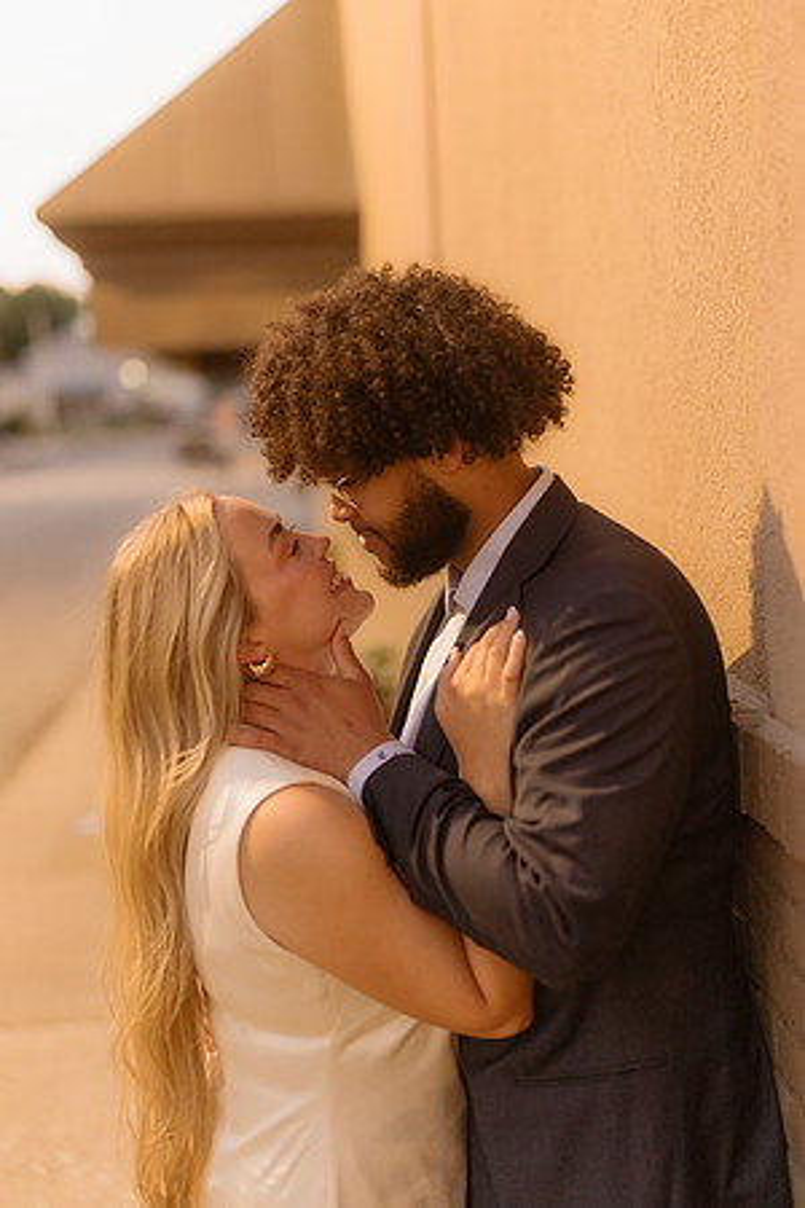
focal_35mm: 50
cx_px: 402
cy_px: 604
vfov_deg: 39.6
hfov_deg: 27.0
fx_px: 1677
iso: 1000
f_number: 1.4
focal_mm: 50
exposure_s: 1/160
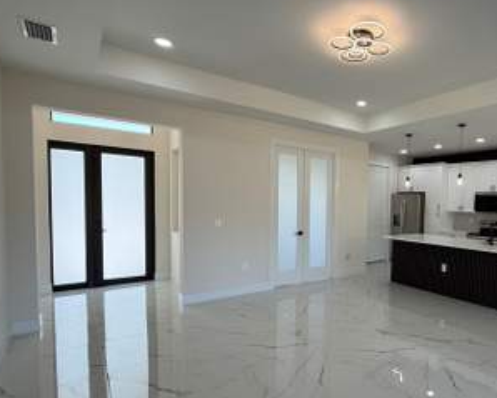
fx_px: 324
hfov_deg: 69.8
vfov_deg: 63.1
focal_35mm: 22
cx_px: 375
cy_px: 220
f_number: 2.2
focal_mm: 2.22
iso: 64
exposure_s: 1/120
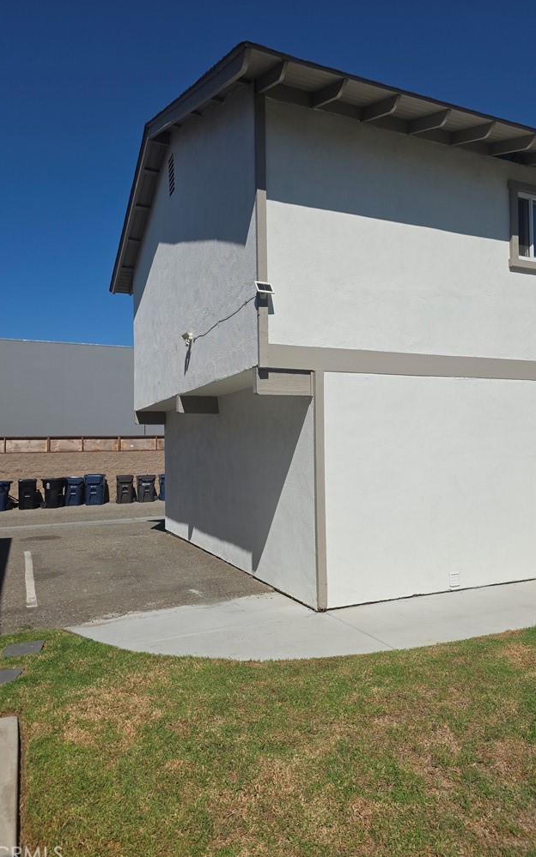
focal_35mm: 25
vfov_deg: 72.6
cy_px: 427
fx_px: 585
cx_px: 308
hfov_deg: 49.1
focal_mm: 6.25
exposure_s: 1/7944
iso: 40
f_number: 1.7
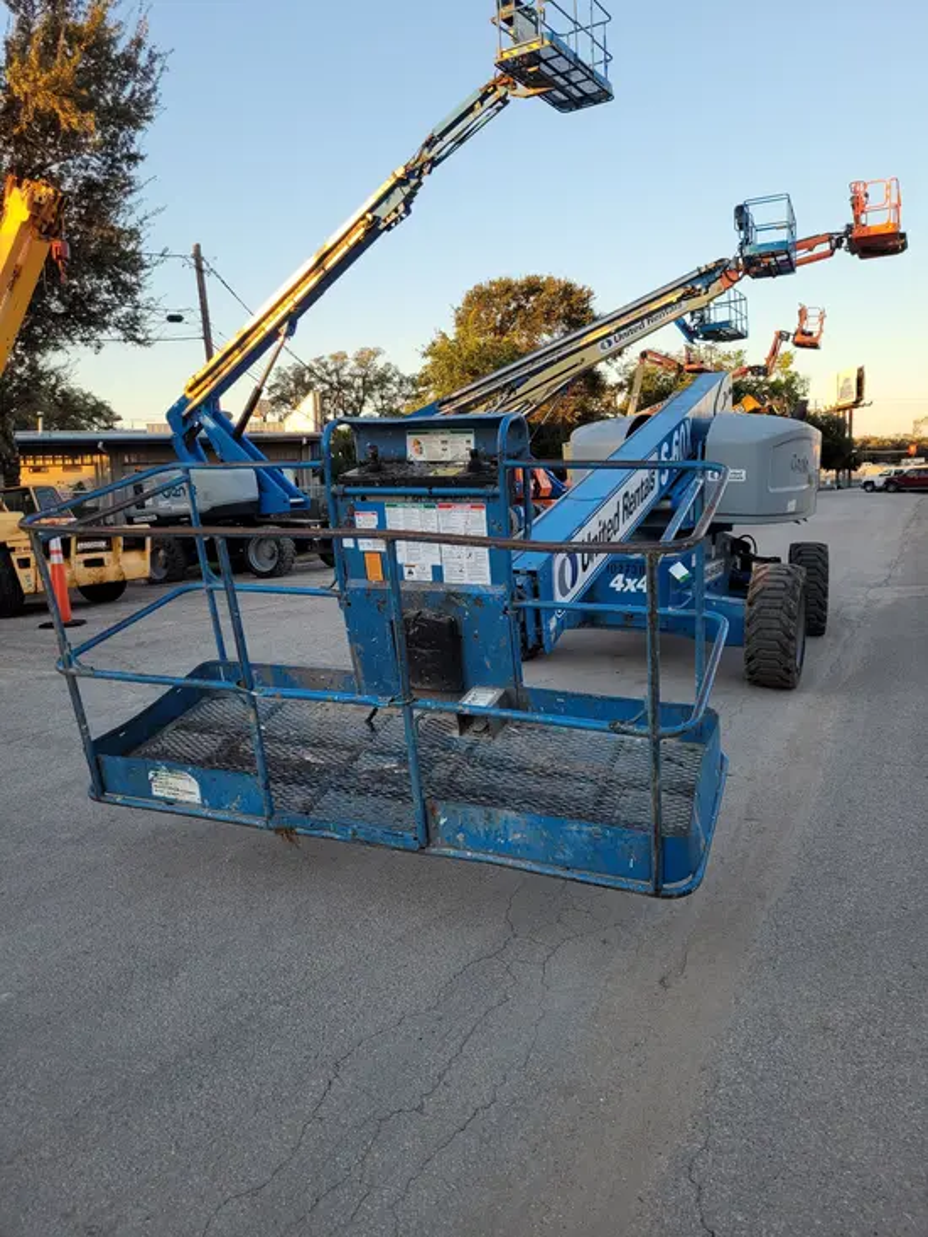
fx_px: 929
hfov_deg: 53.1
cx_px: 464
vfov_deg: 67.3
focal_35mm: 26
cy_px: 618
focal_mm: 5.4
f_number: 1.8
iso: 40
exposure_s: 1/278
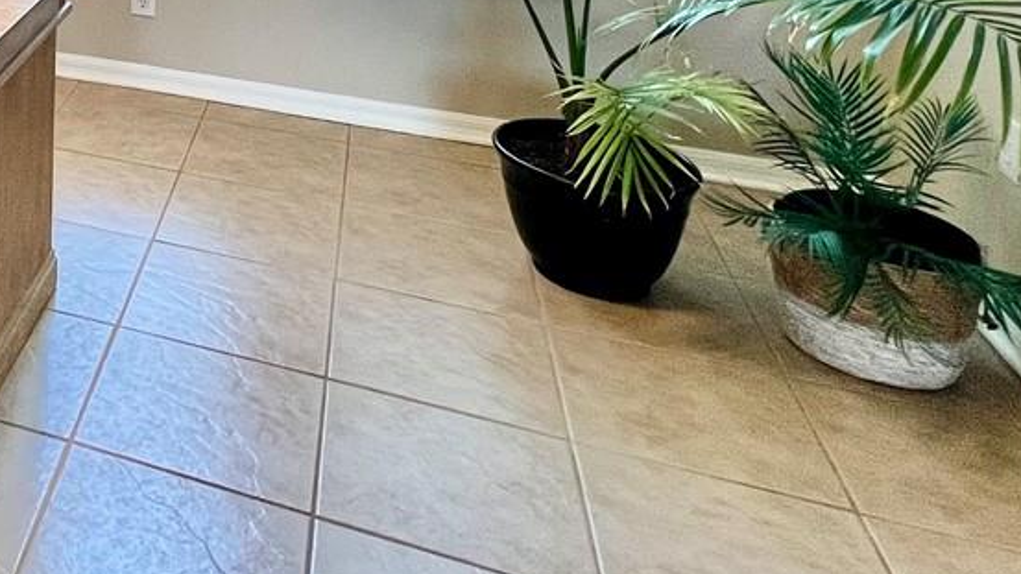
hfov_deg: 38.2
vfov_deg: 23.1
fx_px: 1110
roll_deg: +0.1
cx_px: -174
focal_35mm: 41
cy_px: -303
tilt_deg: -3.2
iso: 125
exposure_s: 1/60
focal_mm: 1.57
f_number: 1.8
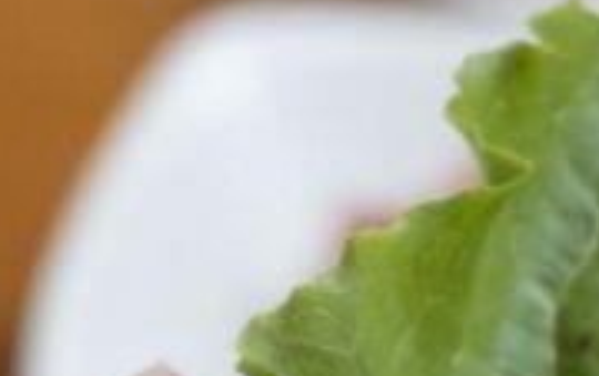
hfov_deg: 6.0
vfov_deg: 3.8
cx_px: 942
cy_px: 444
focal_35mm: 347
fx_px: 5672
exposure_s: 1/60
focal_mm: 60
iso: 1600
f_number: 5.6
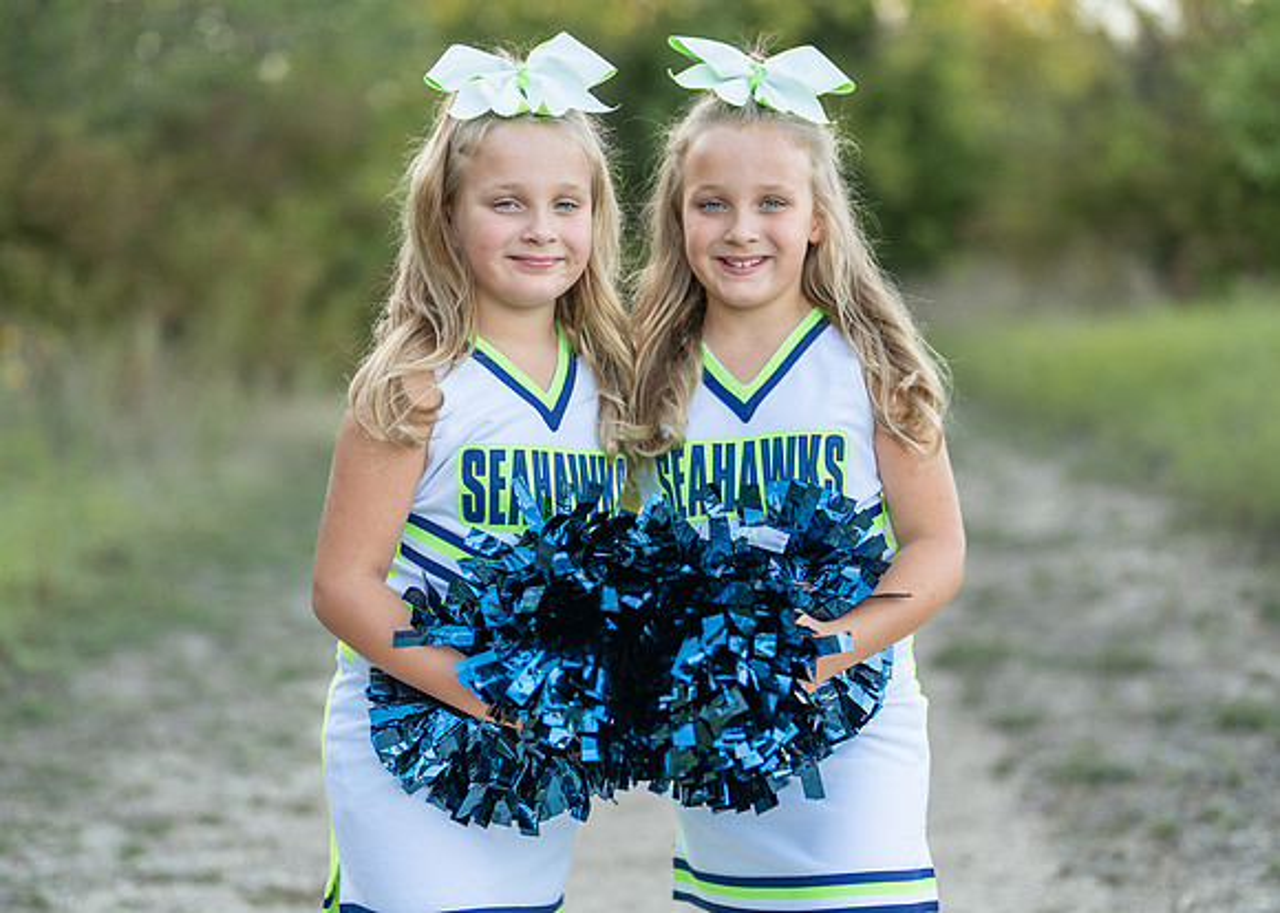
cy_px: 472
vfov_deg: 22.1
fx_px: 2342
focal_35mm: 64
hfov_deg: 30.6
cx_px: 627
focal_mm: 50
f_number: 1.2
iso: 100
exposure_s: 1/640
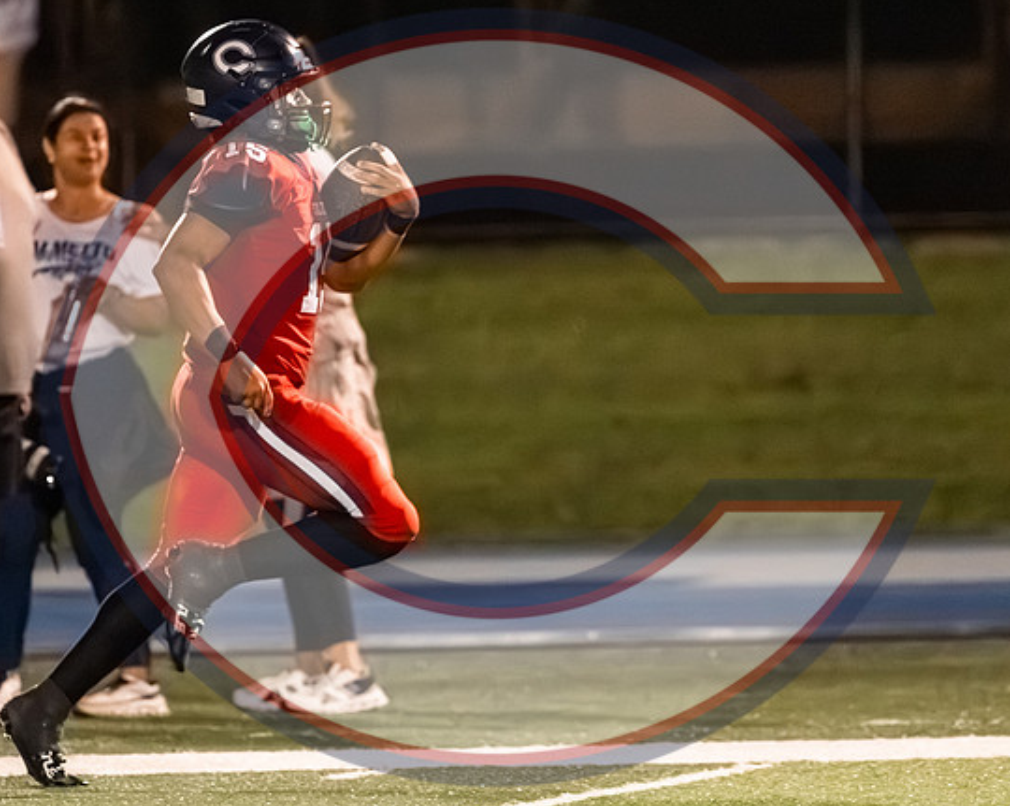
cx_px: 285
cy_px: 458
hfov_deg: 2.6
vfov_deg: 2.1
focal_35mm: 754
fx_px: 22518
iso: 25600
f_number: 4.5
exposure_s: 1/1600
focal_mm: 400
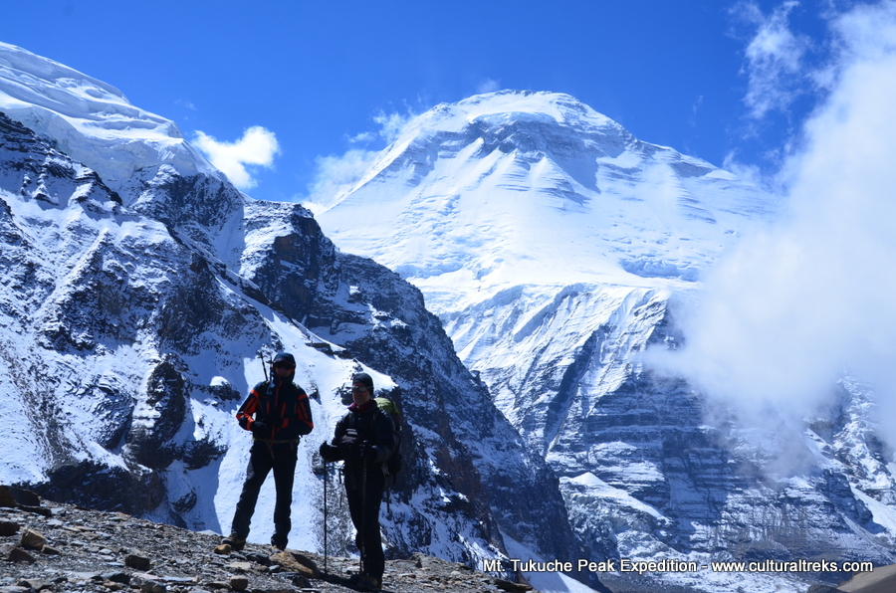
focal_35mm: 39
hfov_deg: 49.6
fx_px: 969
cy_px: 296
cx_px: 448
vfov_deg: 34.1
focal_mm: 26
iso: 200
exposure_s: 1/400
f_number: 10
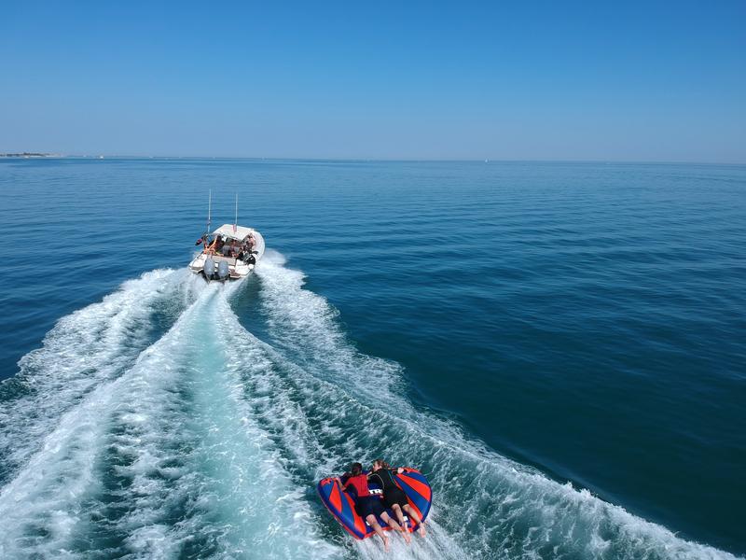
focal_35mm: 25
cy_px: 280
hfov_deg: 69.4
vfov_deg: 54.9
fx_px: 539
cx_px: 373
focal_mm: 4.49
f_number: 2.6
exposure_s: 1/1600
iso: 100
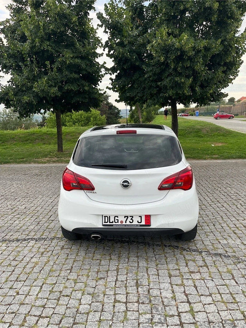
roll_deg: +3.4
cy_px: 164
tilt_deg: -10.7
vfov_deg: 67.3
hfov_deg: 53.1
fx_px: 246
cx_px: 123
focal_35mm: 26
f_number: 1.6
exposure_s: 1/146
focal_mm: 5.1
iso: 32
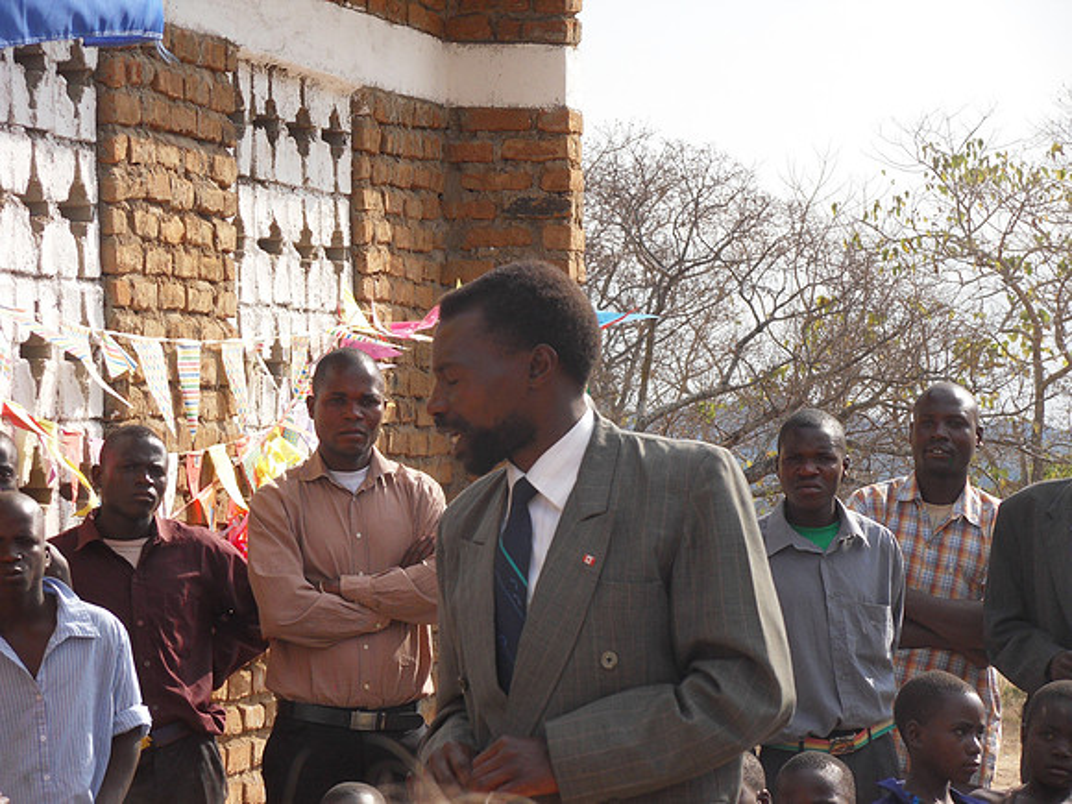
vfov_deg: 8.5
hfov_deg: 11.3
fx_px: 5419
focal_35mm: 175
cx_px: 536
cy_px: 402
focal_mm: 30.6
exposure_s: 1/250
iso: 80
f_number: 5.8
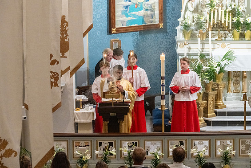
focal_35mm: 159
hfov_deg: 12.9
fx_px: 1109
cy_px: 84
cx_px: 127
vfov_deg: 8.6
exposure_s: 1/60
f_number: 11
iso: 5000
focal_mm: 155
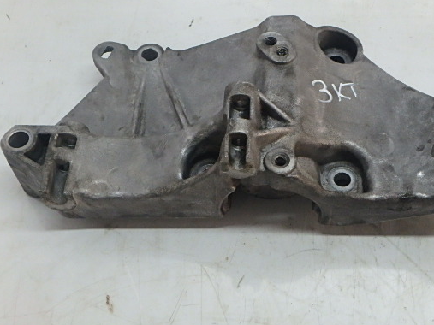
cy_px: 145
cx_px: 264
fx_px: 664
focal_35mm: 53
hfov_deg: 36.0
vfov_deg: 27.5
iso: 500
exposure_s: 1/40
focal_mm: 7.5
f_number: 5.2
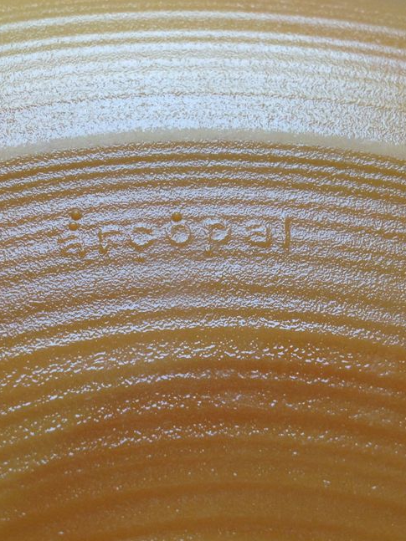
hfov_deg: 27.0
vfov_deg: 35.5
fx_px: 845
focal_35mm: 54
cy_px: 258
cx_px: 174
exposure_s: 1/15
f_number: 2.4
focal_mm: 4.28
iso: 100
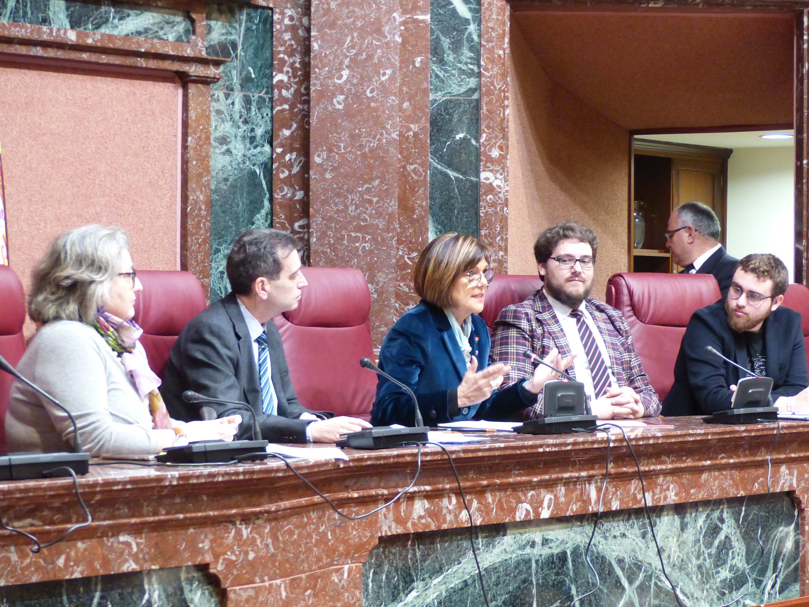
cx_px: 404
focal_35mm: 102
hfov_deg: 19.3
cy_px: 304
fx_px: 2384
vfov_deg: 14.5
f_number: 2.8
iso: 500
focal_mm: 18.3
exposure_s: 1/15
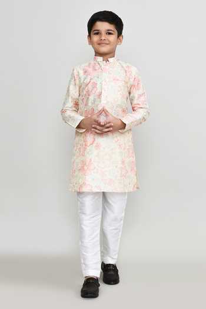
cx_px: 103
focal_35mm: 50
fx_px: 429
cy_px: 154
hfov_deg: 27.0
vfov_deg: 39.6
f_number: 10
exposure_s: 1/160
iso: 250
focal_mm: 50
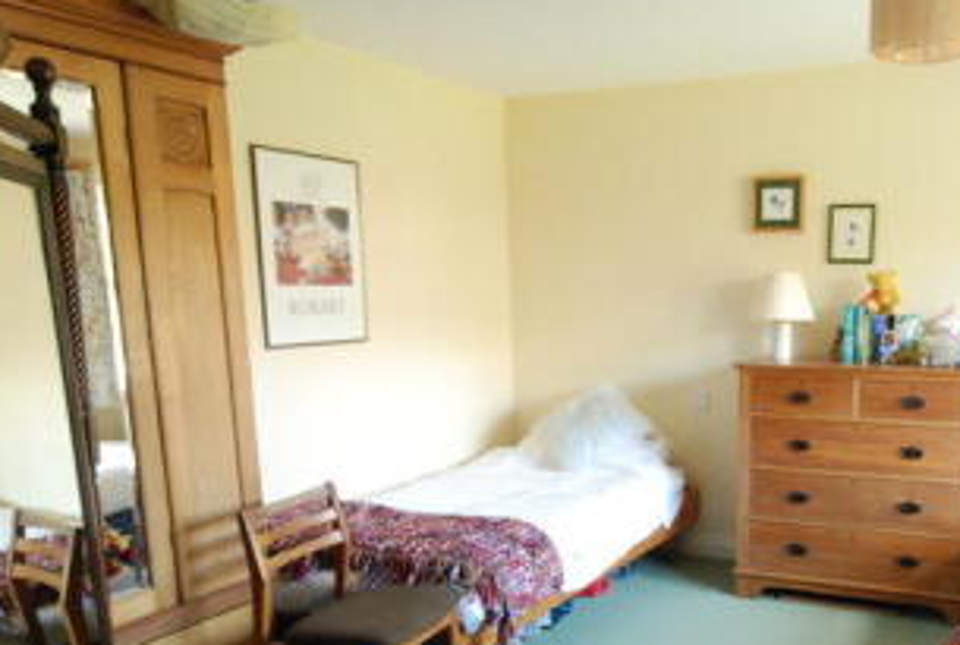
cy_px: 423
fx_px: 855
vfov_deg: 40.9
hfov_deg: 56.9
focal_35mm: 32
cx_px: 666
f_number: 10
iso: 1250
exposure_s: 1/5
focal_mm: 10
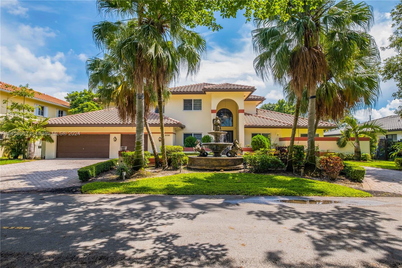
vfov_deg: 64.5
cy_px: 134
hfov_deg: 86.9
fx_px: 212
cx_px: 201
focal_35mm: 19
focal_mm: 12.6
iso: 250
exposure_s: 1/250
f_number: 8
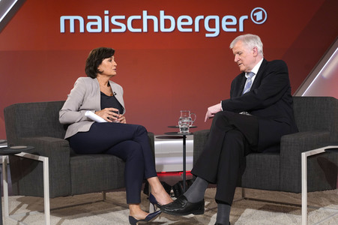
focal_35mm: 50
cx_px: 169
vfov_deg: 27.0
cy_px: 112
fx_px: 469
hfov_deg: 39.6
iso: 1600
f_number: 5.6
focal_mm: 50
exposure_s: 1/125
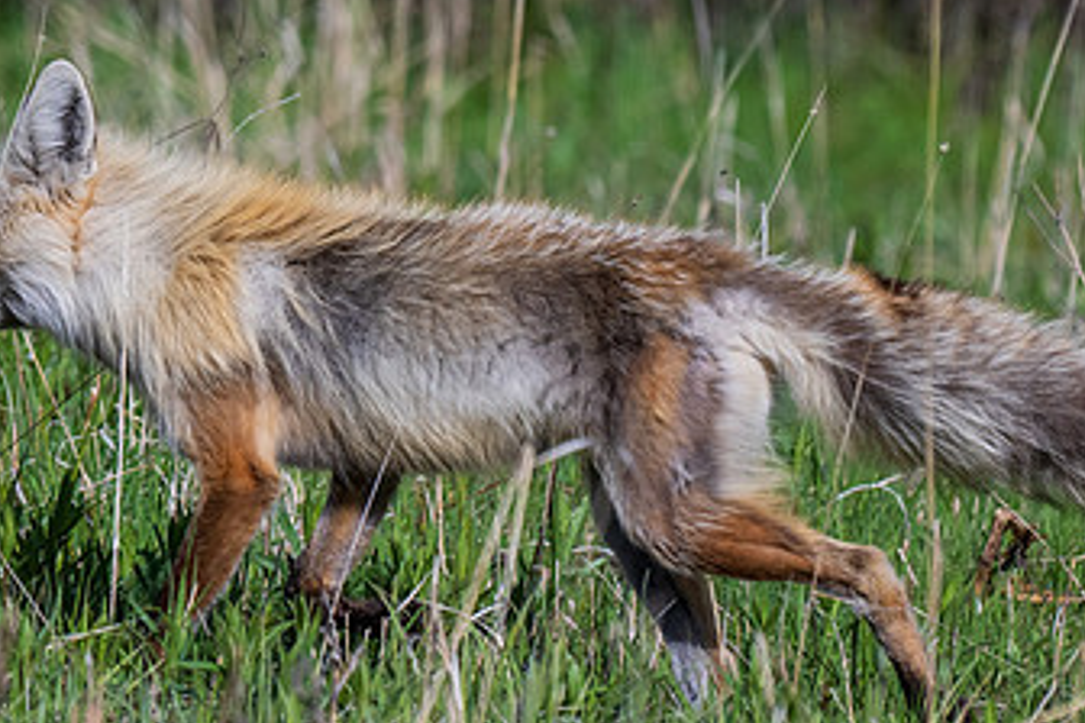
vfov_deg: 1.0
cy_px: 26
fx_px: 41709
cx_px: 229
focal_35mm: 1384
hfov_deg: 1.5
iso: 800
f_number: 9
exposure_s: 1/1600
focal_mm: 560
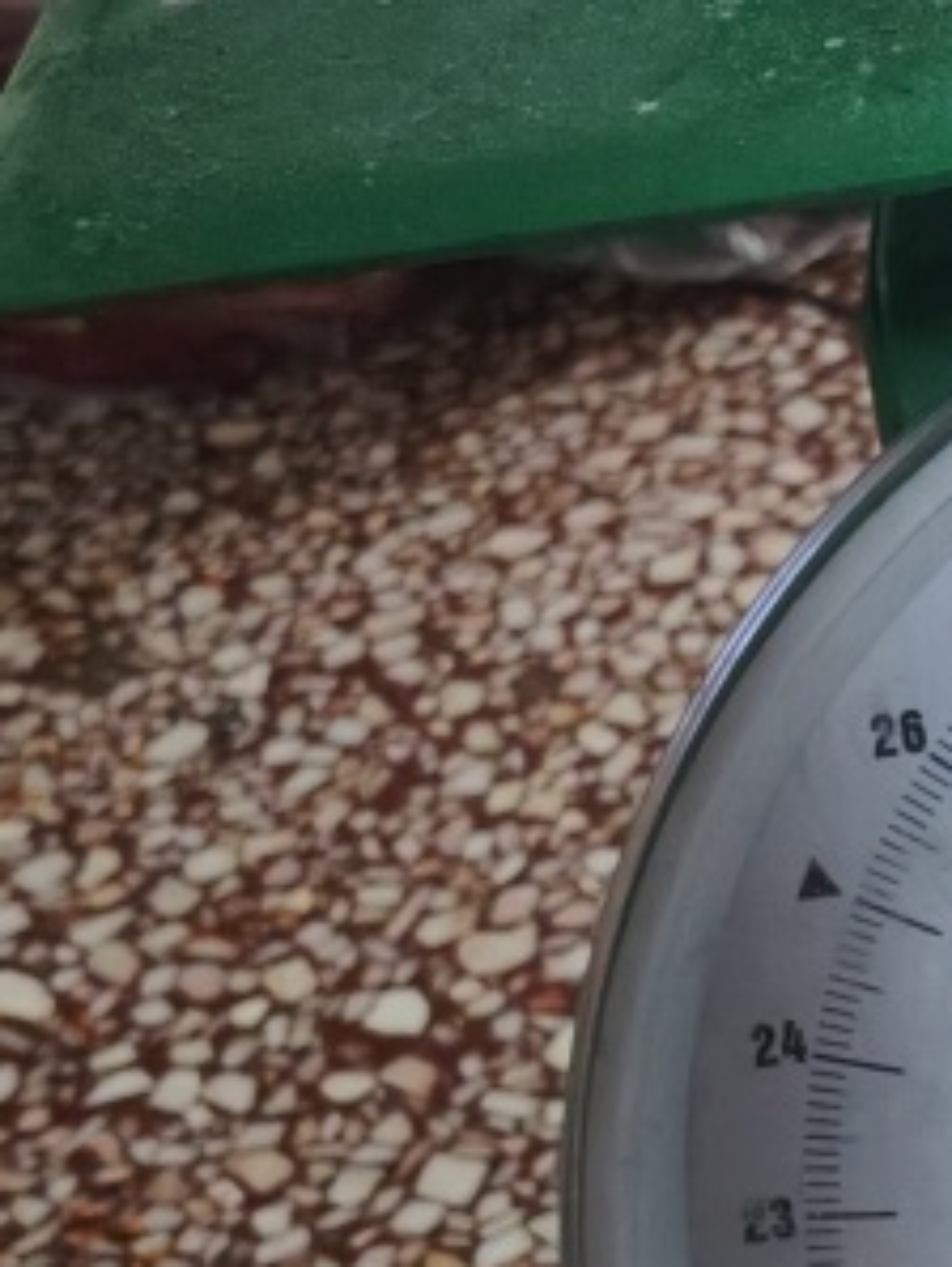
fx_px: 3405
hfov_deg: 15.6
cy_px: 797
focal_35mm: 93
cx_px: 948
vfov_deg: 21.0
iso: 2634
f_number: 1.88
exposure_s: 1/100
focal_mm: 4.84
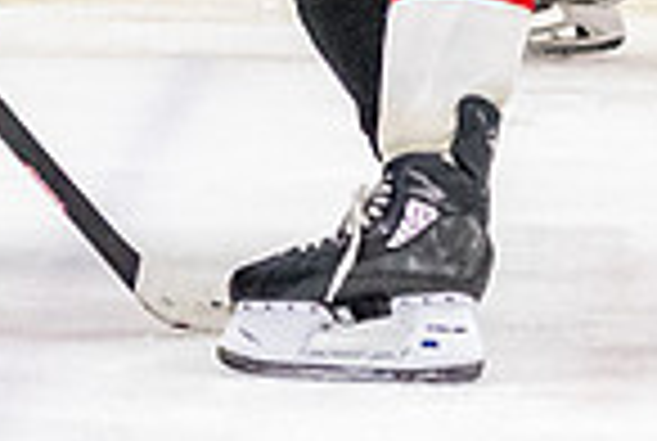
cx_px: 49
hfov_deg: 2.1
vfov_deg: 1.4
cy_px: -428
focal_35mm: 978
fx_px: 17885
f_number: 2.8
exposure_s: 1/800
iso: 4000
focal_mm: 82
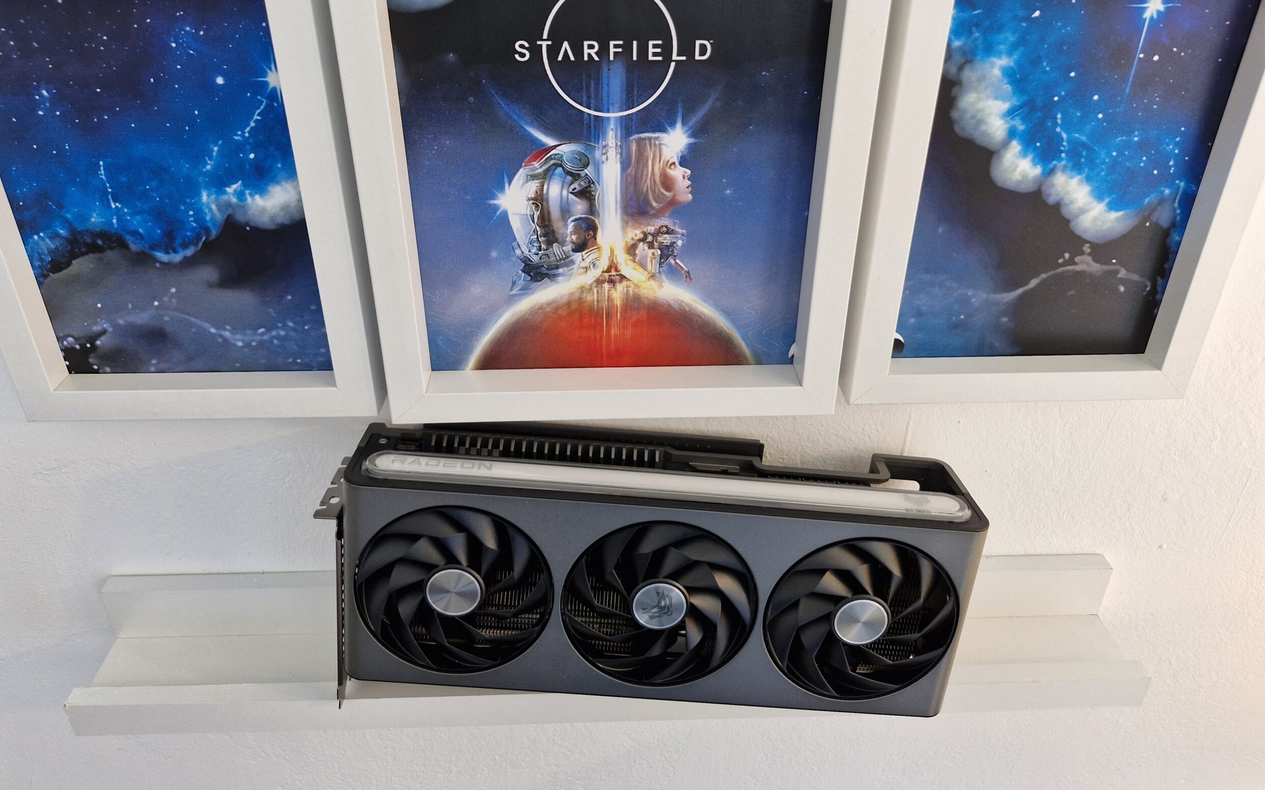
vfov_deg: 48.9
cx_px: 626
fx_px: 862
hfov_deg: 72.6
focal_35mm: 25
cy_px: 309
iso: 160
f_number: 1.8
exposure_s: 1/100
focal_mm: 5.54
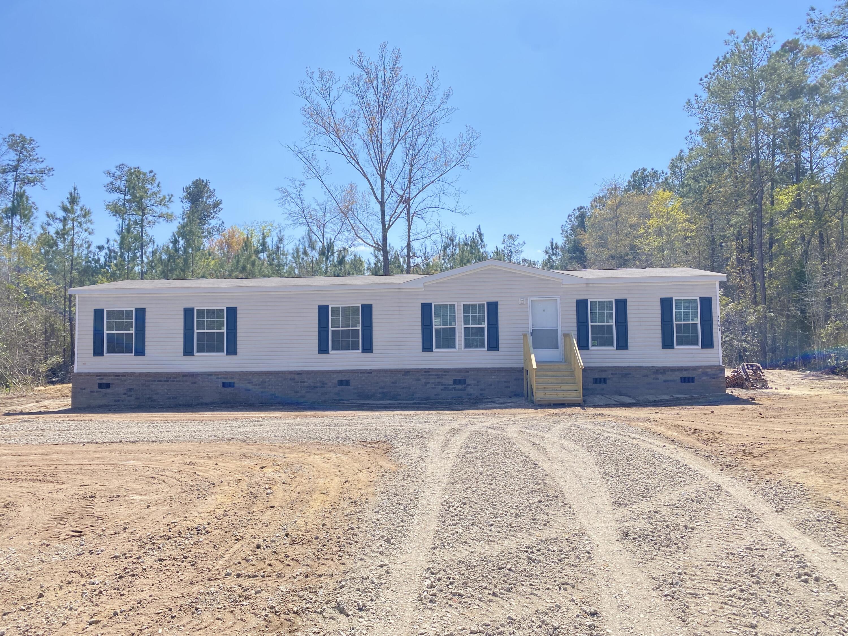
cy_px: 318
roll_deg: +0.3
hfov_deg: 67.3
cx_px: 424
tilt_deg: +4.3
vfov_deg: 53.1
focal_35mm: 26
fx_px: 637
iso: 32
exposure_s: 1/1346
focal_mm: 4.25
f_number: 1.8
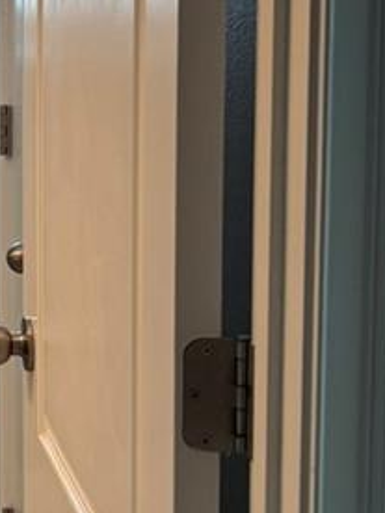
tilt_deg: -5.9
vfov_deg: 17.3
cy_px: 117
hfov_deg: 12.1
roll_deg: -0.2
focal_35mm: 113
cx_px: -286
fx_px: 1676
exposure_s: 1/120
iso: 125
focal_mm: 5.96
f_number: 1.6
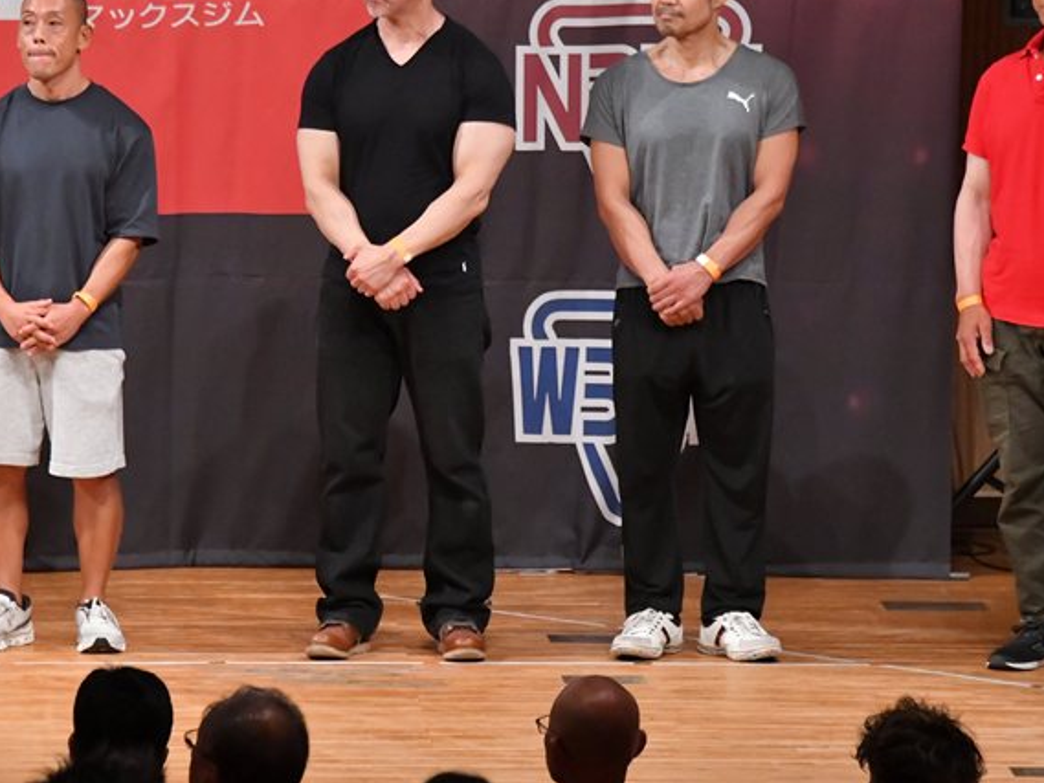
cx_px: 351
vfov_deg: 4.5
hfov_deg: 5.9
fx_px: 10075
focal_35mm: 334
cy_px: 321
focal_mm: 170
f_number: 5.6
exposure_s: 1/400
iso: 9000
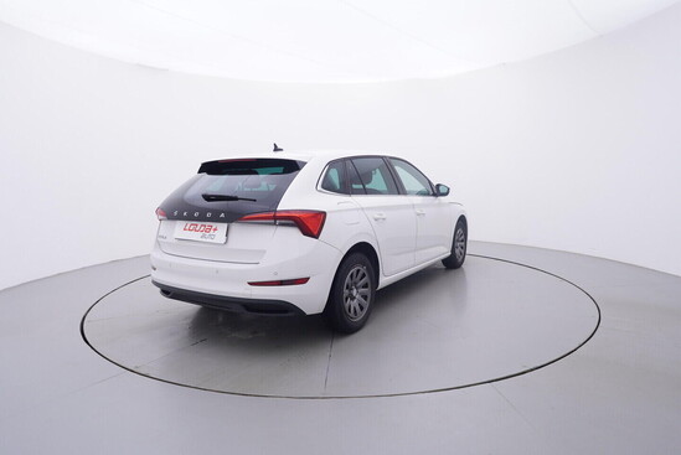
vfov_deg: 56.2
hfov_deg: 77.3
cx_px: 340
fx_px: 426
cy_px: 228
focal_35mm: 22
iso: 200
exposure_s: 1/80
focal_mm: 15
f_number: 5
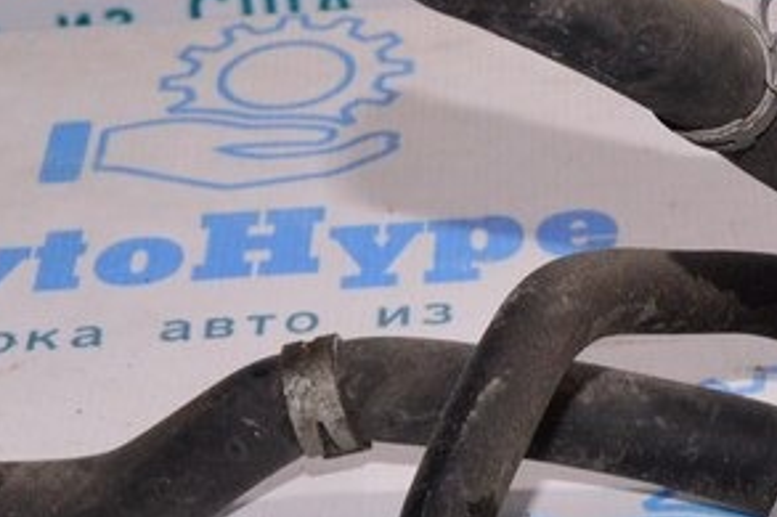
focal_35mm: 126
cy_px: 619
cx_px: 700
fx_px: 2718
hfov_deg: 16.1
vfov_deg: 10.7
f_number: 8
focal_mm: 24
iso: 1600
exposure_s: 1/200
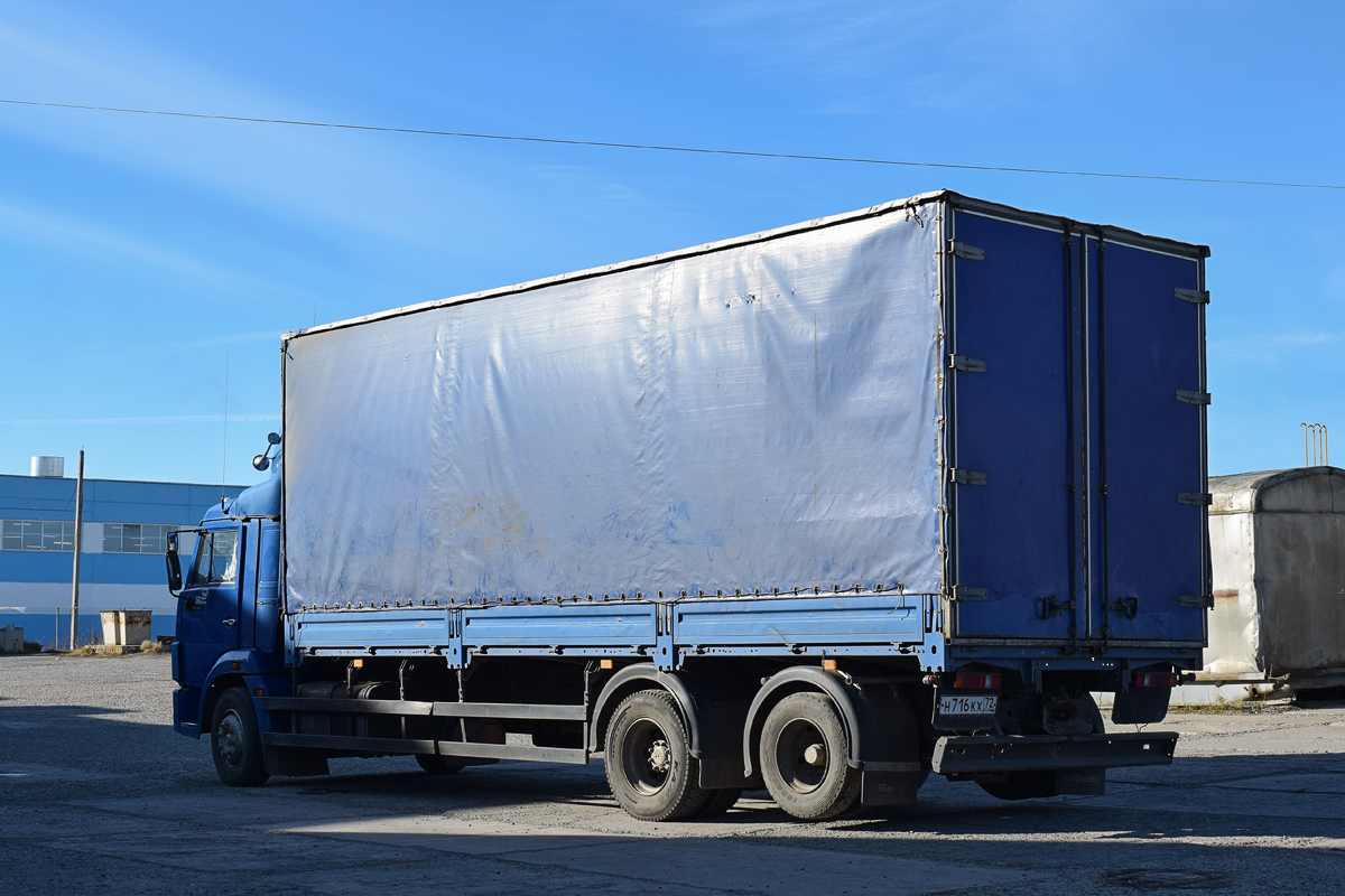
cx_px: 672
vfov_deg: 28.9
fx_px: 1737
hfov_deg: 42.3
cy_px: 448
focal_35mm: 46
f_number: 9
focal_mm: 31
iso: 200
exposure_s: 1/320
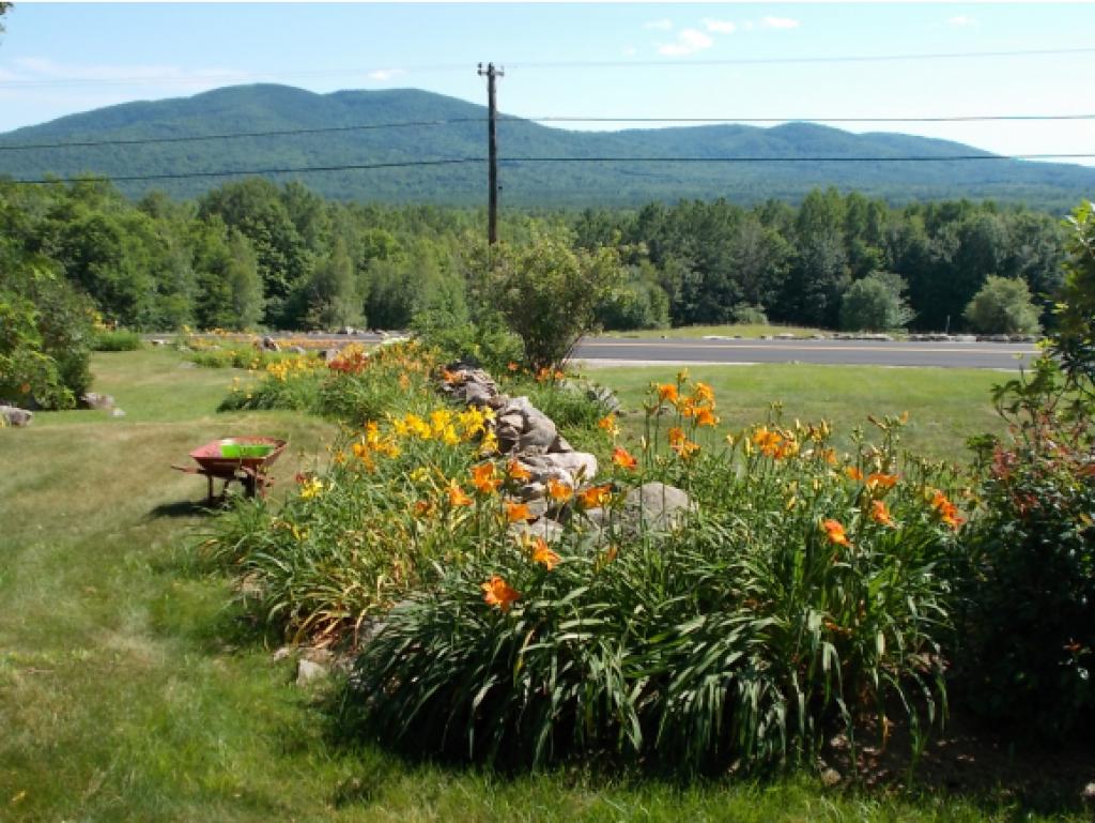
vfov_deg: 36.8
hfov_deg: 47.8
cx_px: 548
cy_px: 412
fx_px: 1234
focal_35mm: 39
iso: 80
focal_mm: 6.9
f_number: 3.9
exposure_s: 1/400
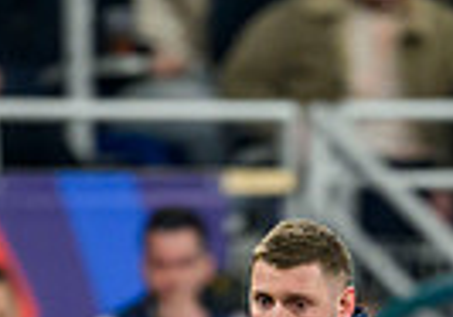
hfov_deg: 0.7
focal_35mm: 2893
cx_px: 651
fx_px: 36957
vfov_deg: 0.5
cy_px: 788
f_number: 4
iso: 3200
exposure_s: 1/1600
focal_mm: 560
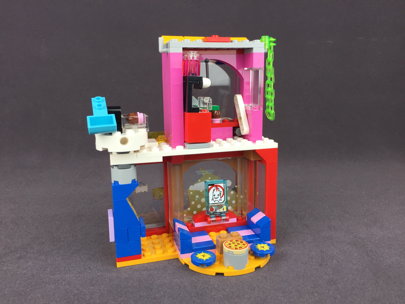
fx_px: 339
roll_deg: +1.3
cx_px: 202
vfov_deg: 48.2
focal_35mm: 29
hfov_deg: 61.7
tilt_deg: -10.7
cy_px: 152
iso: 40
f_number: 2.2
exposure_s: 1/60
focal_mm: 4.15
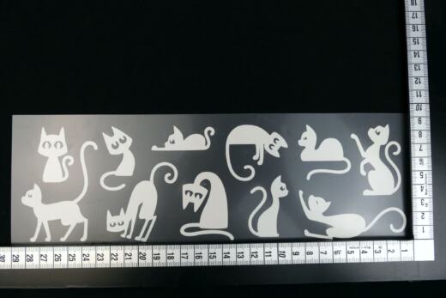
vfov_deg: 51.3
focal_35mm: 25
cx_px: 223
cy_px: 149
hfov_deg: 71.5
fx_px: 310
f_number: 8
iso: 800
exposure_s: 1/250
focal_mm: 9.12
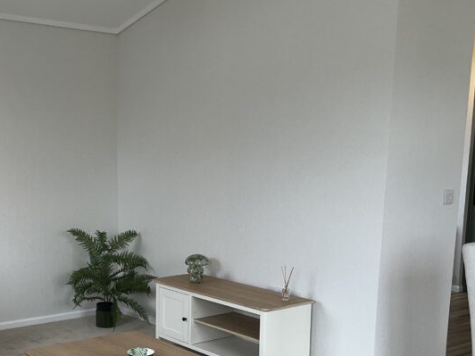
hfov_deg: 38.0
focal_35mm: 50
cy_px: 266
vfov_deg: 28.7
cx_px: 181
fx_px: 686
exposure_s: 1/209
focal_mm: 5.1
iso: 32
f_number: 1.6
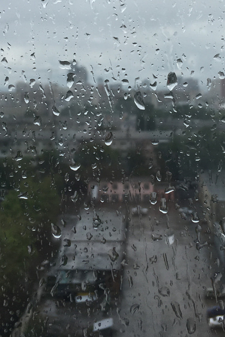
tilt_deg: -0.2
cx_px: 124
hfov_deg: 21.6
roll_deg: +1.1
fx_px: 590
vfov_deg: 31.4
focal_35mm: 63
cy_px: 89
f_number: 2.2
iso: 25
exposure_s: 1/1148
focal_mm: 4.15
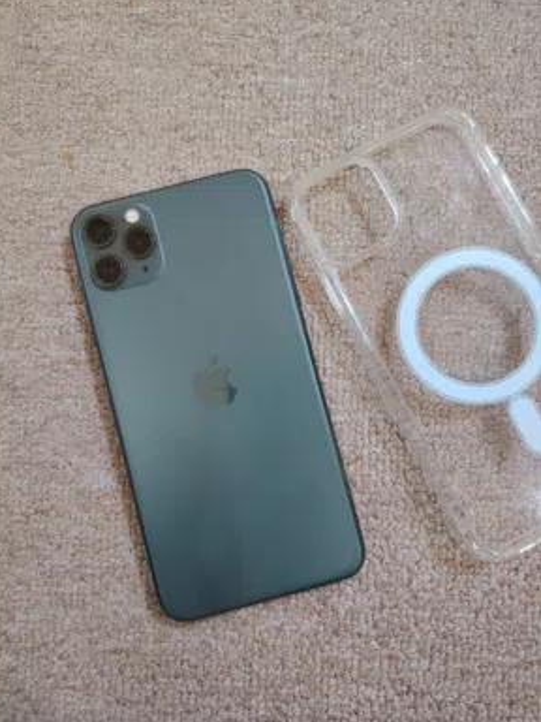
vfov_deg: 69.4
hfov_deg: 54.9
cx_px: 261
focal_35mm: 25
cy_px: 365
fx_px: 521
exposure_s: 1/25
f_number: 1.75
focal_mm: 5.25
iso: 2281
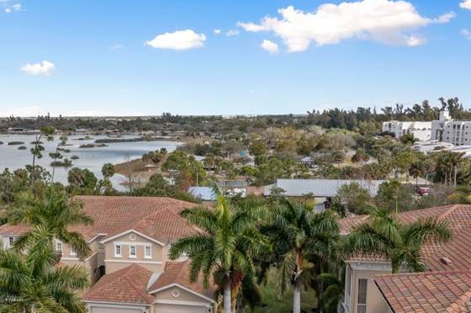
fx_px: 523
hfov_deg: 47.8
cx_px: 161
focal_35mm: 40
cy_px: 196
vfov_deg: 33.2
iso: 100
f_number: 6.3
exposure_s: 1/800
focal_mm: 10.26
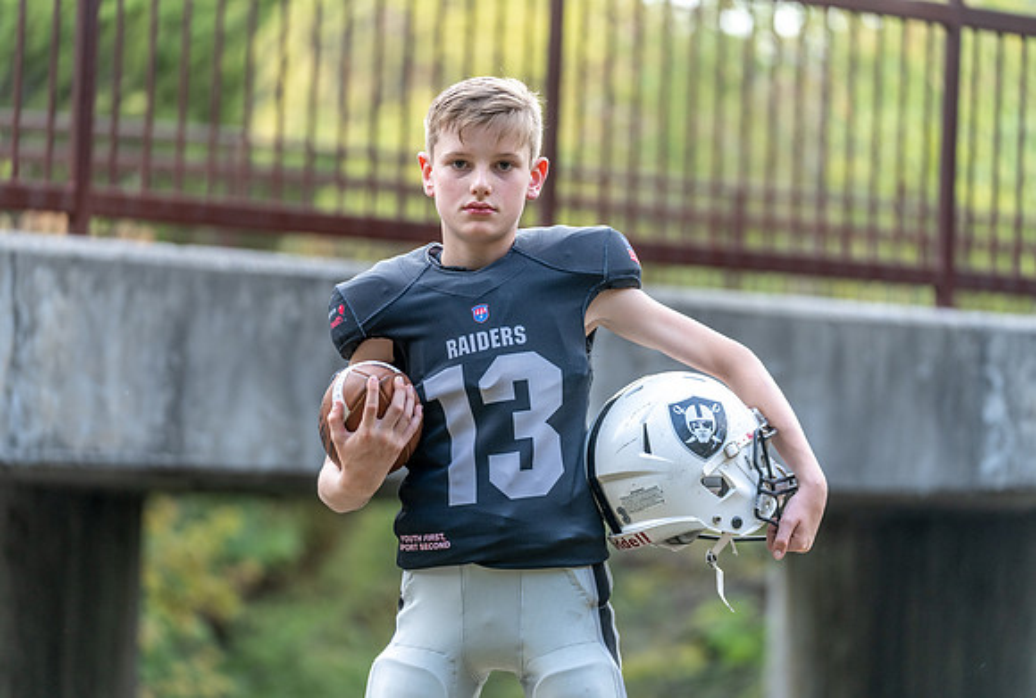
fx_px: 4015
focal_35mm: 139
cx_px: 493
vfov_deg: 9.9
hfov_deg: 14.7
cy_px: 336
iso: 640
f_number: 2.8
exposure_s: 1/320
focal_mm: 133
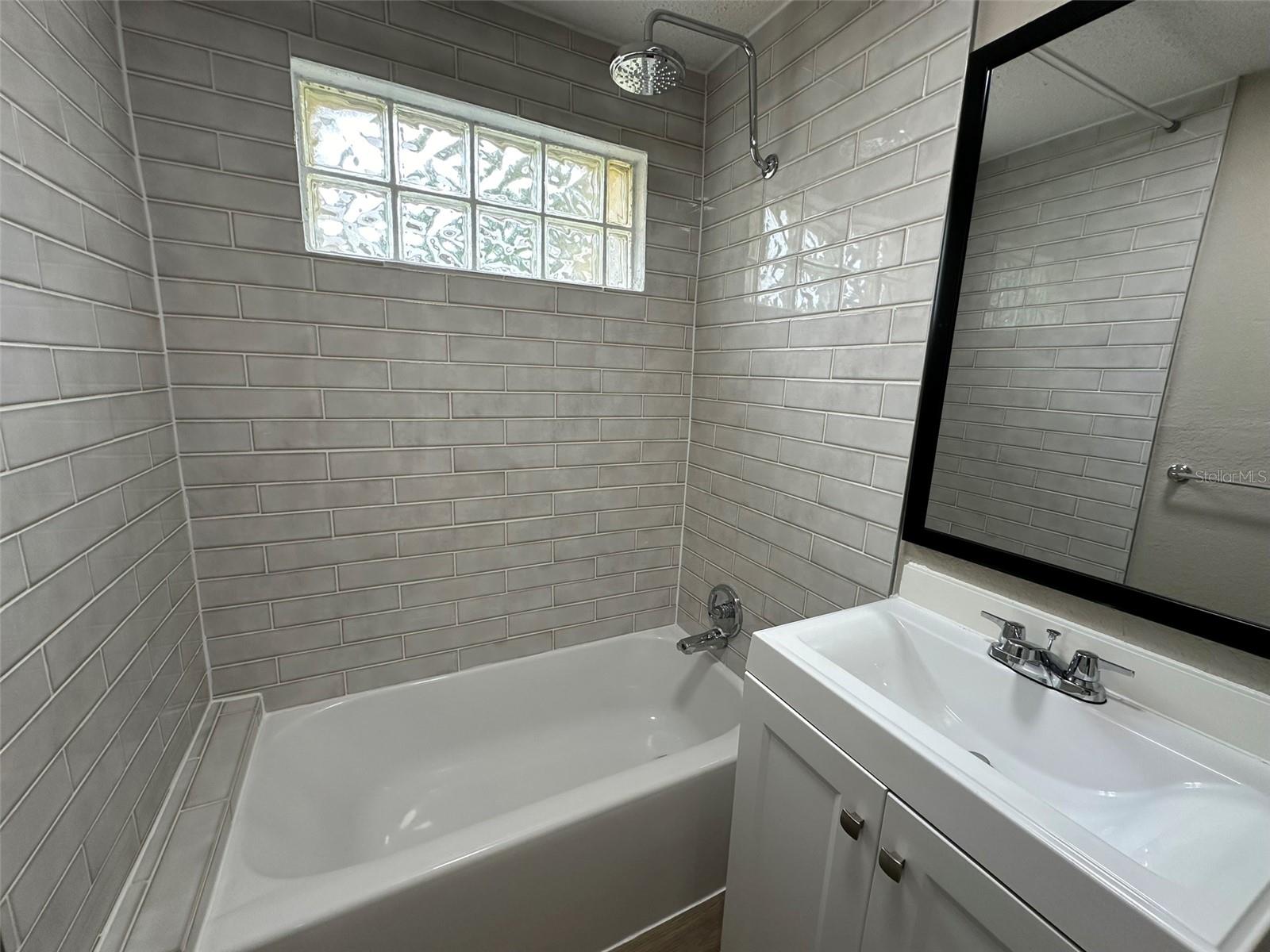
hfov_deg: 102.1
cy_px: 476
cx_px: 635
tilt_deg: -11.3
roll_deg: -2.2
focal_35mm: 14
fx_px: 514
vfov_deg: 85.7
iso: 125
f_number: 2.2
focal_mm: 2.22
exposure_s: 1/120
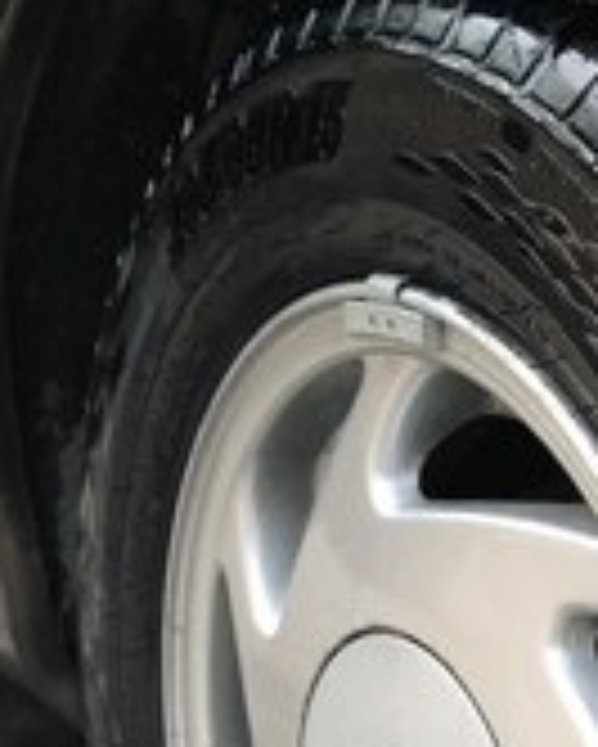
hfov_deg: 15.1
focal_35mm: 96
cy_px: 954
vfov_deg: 18.6
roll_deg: -2.5
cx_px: 823
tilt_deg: -22.1
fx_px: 2122
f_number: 2.4
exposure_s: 1/243
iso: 50
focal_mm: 4.12
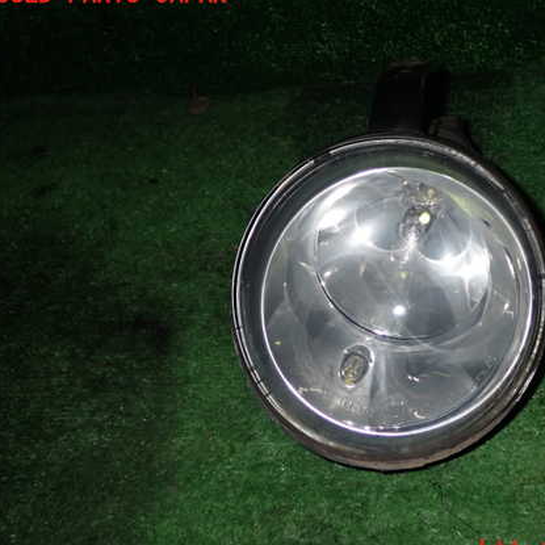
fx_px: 819
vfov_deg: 36.8
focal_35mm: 46
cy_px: 273
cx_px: 382
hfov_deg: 36.2
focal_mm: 6.37
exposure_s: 1/40
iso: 200
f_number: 7.1
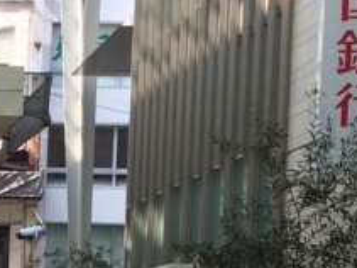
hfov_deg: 12.9
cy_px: 431
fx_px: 1453
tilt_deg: -4.8
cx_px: -242
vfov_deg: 10.1
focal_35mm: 141
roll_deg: -1.4
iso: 32
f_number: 2.2
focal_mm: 4.15
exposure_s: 1/570
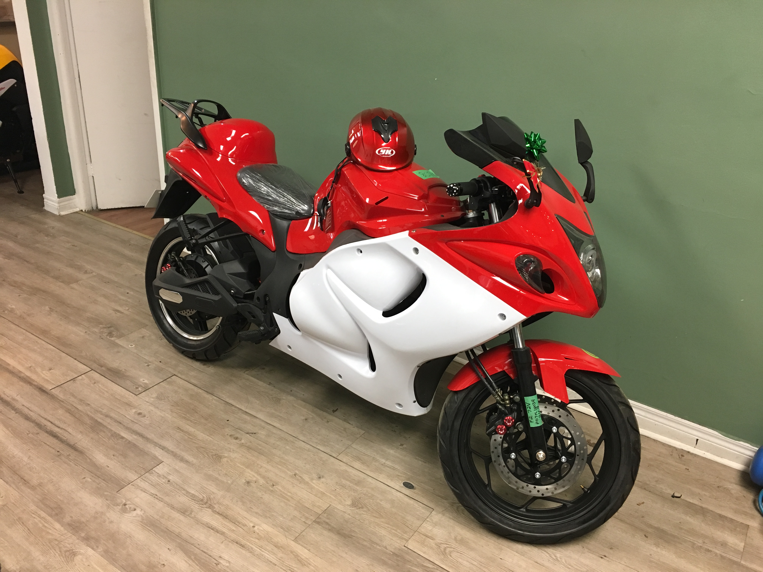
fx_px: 639
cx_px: 382
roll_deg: -2.7
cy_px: 286
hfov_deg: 61.7
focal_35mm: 29
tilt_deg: -24.8
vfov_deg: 48.2
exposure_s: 1/30
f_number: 2.2
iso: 100
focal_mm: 4.15
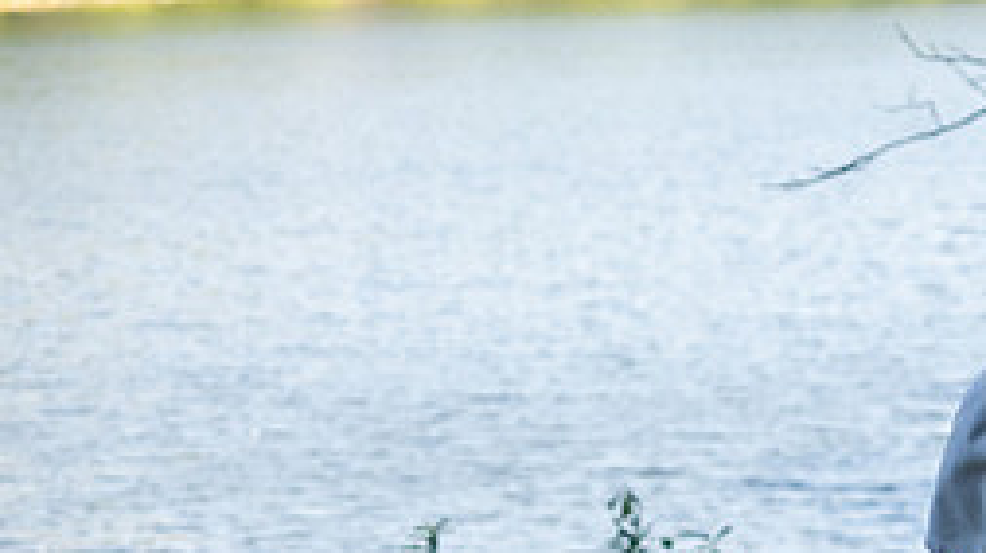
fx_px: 5226
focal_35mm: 200
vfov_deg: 6.1
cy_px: 489
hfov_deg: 10.7
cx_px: 850
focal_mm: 40
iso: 800
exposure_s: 1/1000
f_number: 2.8
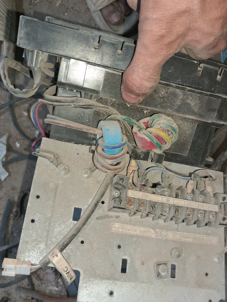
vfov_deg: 55.3
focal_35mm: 33
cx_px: 125
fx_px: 288
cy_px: 155
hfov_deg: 42.9
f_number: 1.8
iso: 100
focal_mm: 4
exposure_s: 1/100
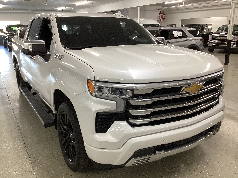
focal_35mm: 31
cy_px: 89
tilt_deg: -17.0
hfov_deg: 58.4
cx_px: 119
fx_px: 213
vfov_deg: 45.4
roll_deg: -0.5
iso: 125
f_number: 2.4
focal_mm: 3.3
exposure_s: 1/50
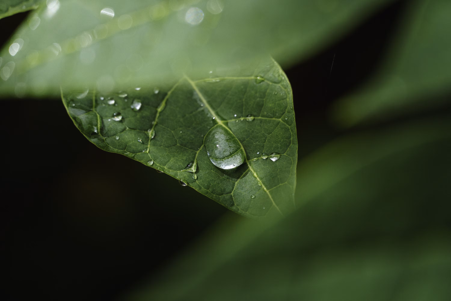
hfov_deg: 10.2
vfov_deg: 6.8
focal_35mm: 202
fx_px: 2537
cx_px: 226
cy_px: 150
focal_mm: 135
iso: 400
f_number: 5.6
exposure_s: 1/1250
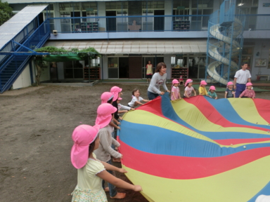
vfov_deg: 54.9
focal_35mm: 25
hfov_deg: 69.4
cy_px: 102
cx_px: 131
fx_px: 195
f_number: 3
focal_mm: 4.24
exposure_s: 1/200
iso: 80
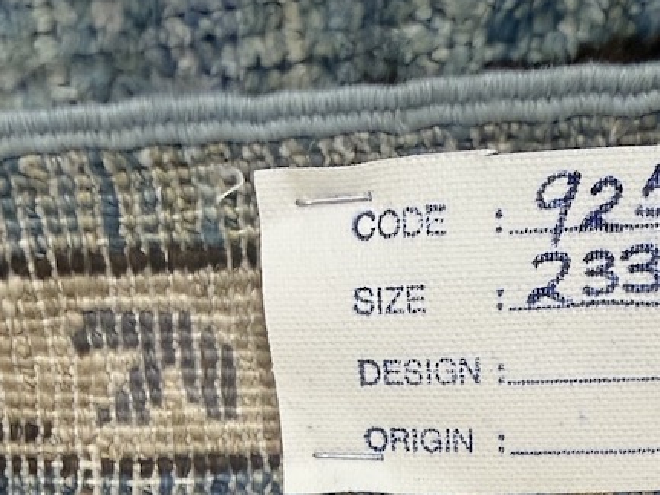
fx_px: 1086
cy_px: 777
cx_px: 415
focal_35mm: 57
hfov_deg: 33.6
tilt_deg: -65.5
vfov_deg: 21.0
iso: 250
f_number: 2.2
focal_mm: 2.22
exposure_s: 1/100
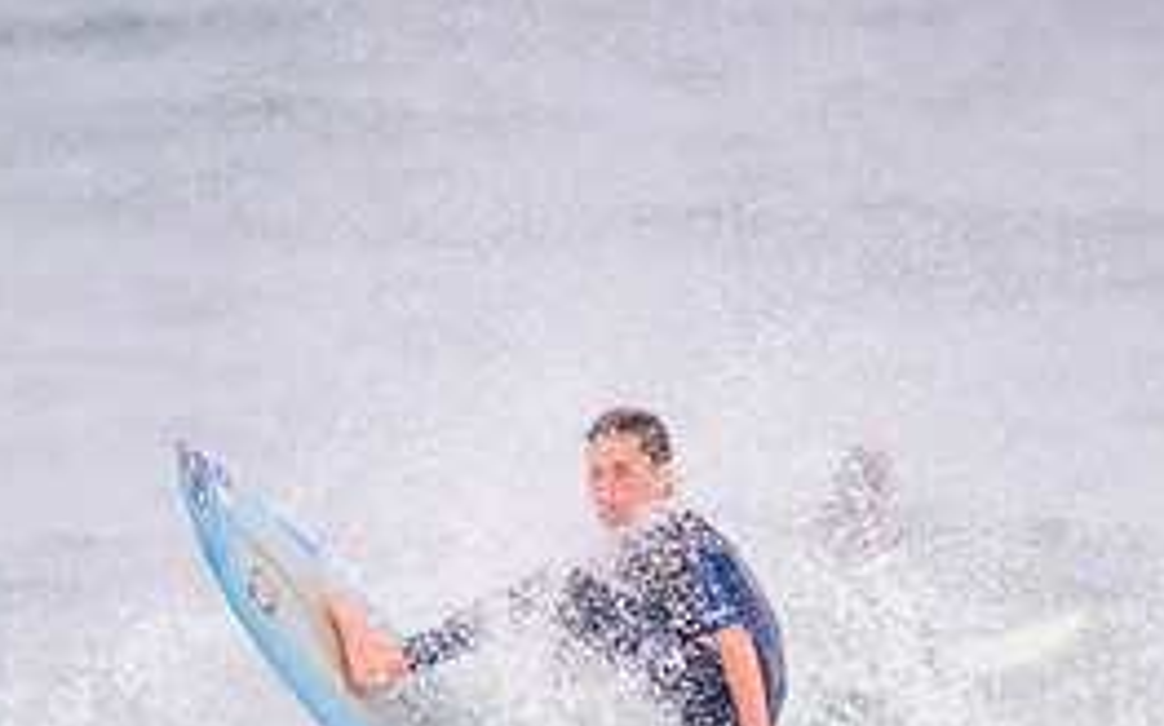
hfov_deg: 1.2
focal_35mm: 1798
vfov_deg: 0.7
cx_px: 659
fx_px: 57001
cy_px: 848
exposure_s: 1/2000
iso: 1800
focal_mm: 800
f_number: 11
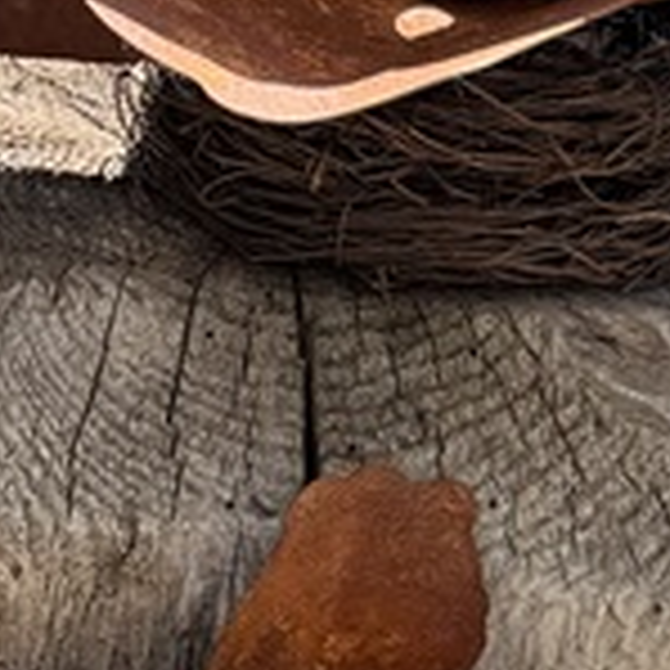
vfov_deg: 10.2
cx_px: -688
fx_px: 3745
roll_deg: -2.1
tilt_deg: -24.0
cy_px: 229
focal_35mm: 171
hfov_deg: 9.5
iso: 80
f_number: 1.78
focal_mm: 6.76
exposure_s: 1/1010
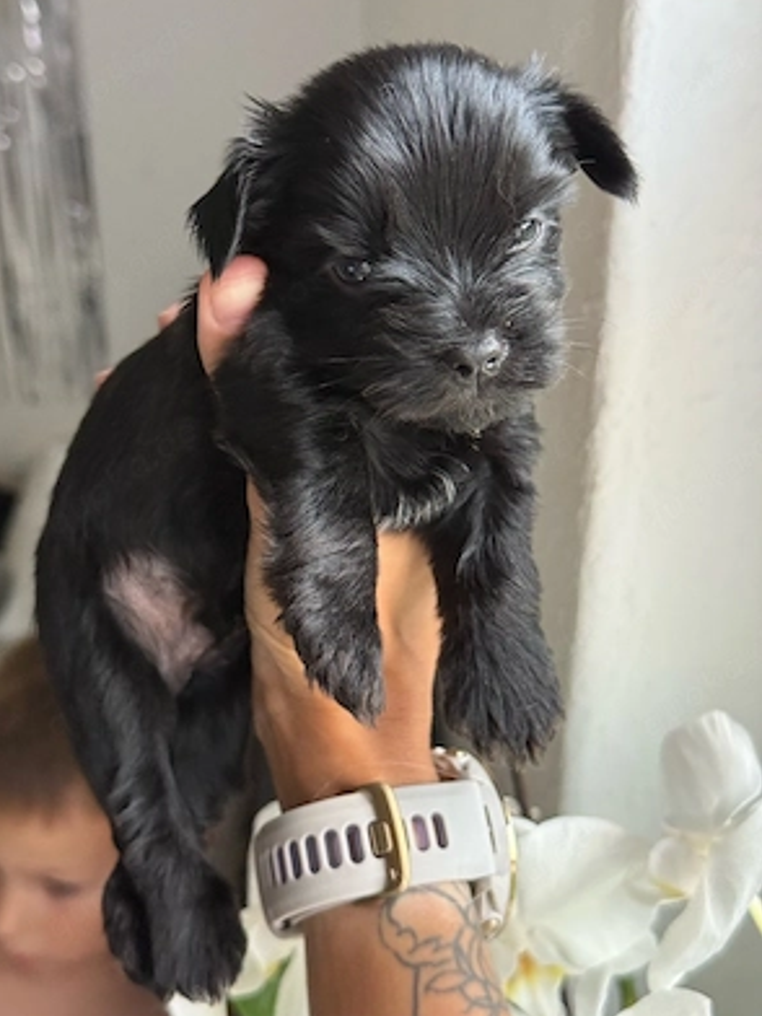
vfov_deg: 38.9
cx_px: 376
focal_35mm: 49
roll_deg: -0.5
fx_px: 1438
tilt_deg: -26.7
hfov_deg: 29.7
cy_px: 505
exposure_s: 1/40
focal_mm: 6.76
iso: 320
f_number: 1.78
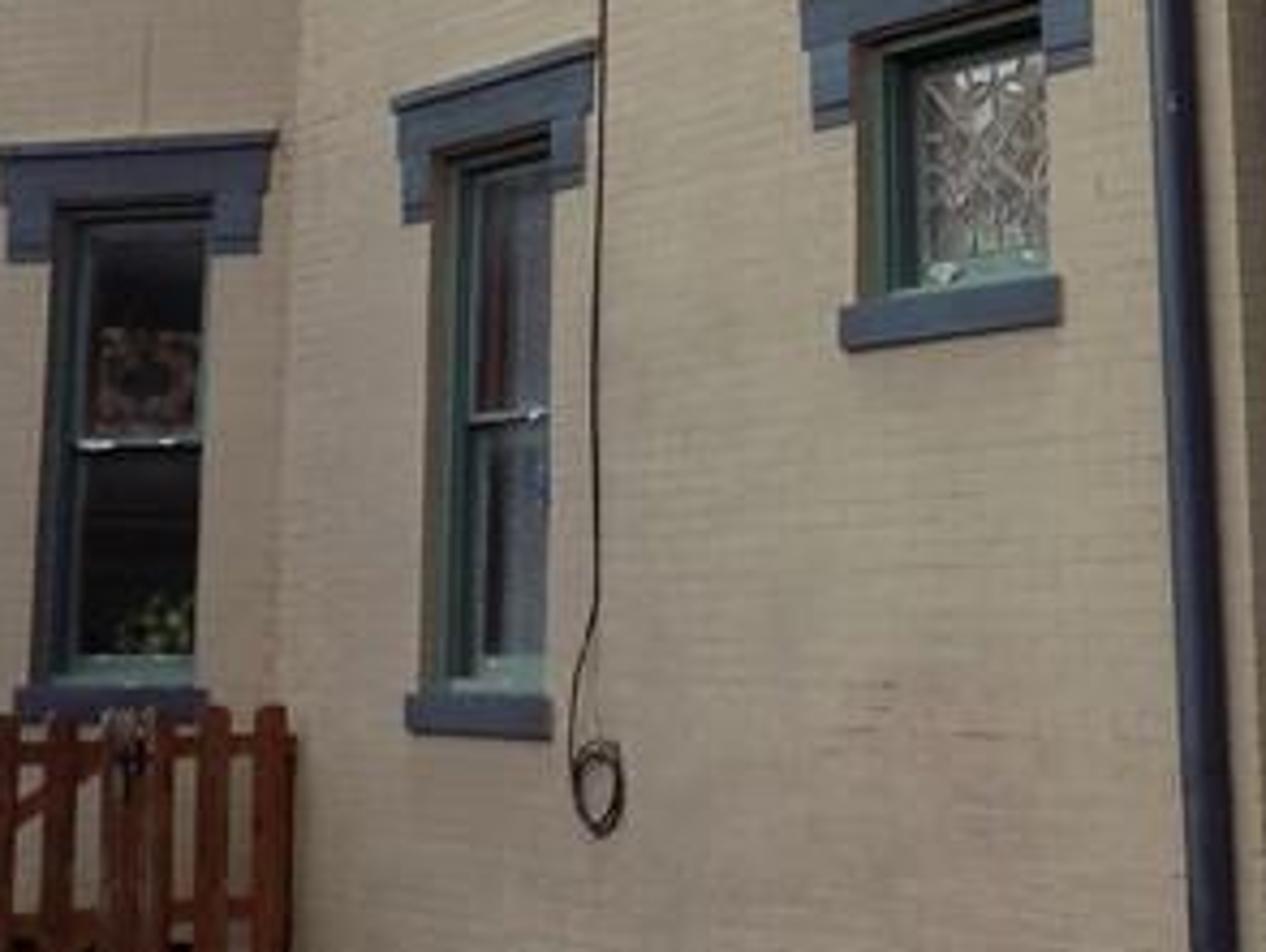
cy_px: -190
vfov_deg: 17.6
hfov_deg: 24.4
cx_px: 711
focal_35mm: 80
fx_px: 2928
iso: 100
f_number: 3.1
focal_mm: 4
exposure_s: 1/30
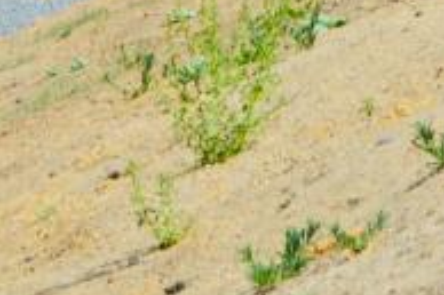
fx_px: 5730
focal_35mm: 465
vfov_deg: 2.9
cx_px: 396
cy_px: -713
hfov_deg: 4.4
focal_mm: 40
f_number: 10
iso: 200
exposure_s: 1/400
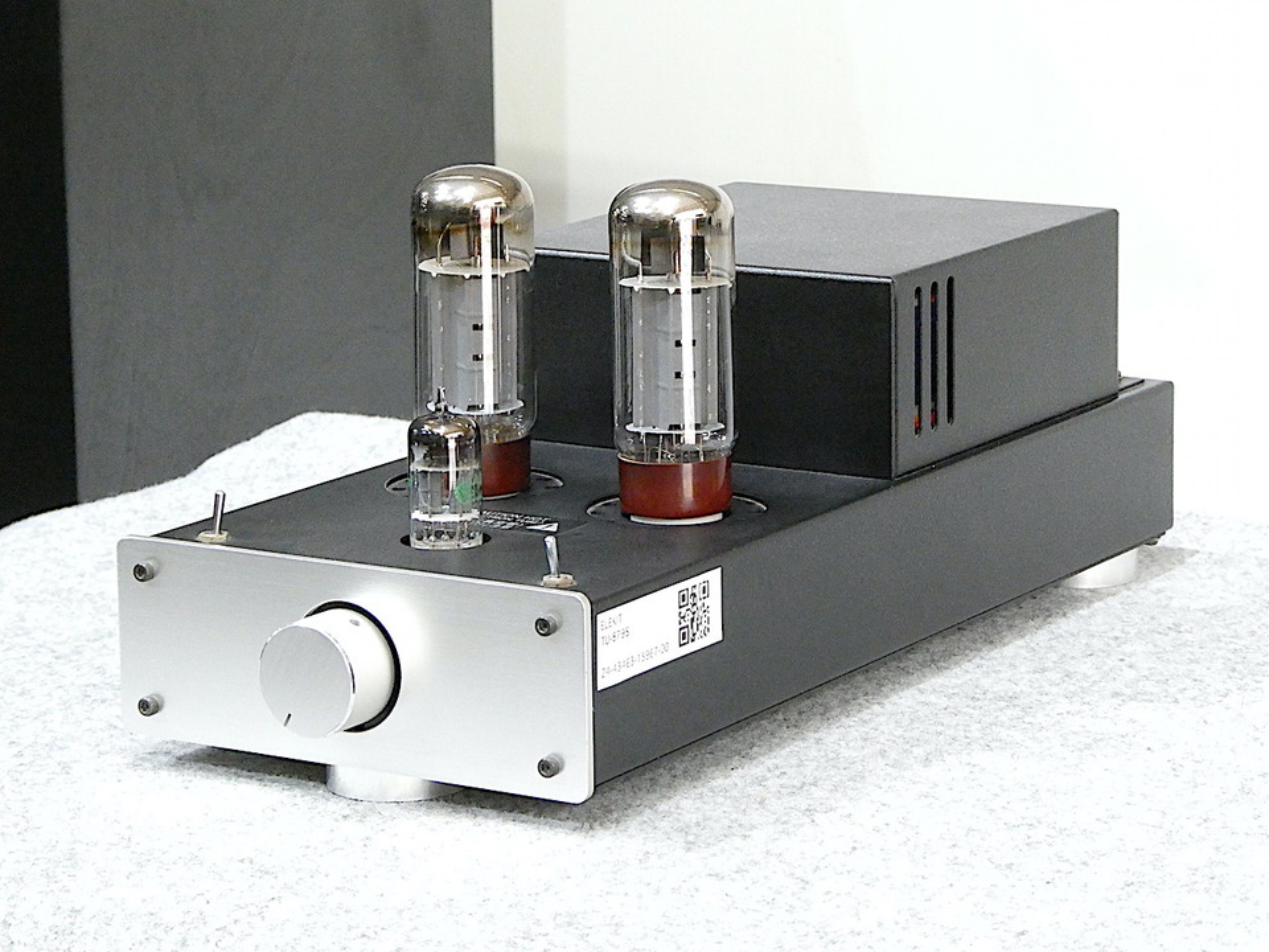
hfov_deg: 17.1
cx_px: 634
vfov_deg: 12.9
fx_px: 4216
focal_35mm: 115
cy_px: 476
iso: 1600
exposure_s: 1/30
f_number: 5.1
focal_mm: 20.6
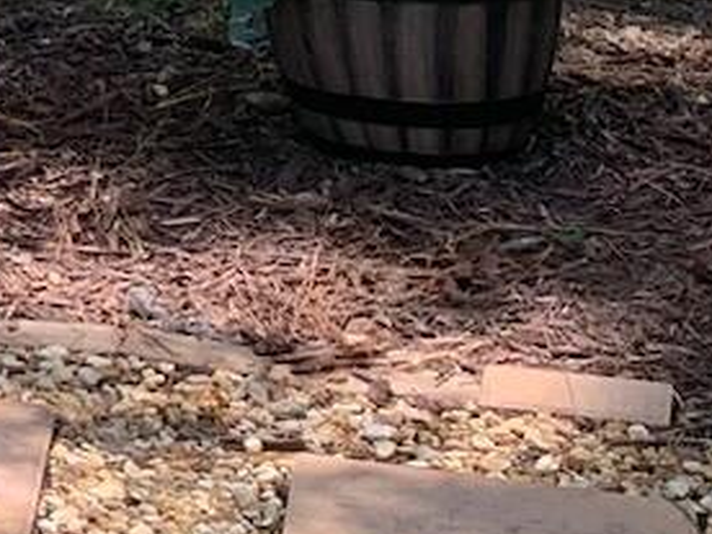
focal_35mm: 193
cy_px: -1163
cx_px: -1027
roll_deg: -0.1
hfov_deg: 9.2
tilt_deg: -0.1
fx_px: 3970
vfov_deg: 6.8
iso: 25
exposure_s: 1/286
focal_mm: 4.25
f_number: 1.8
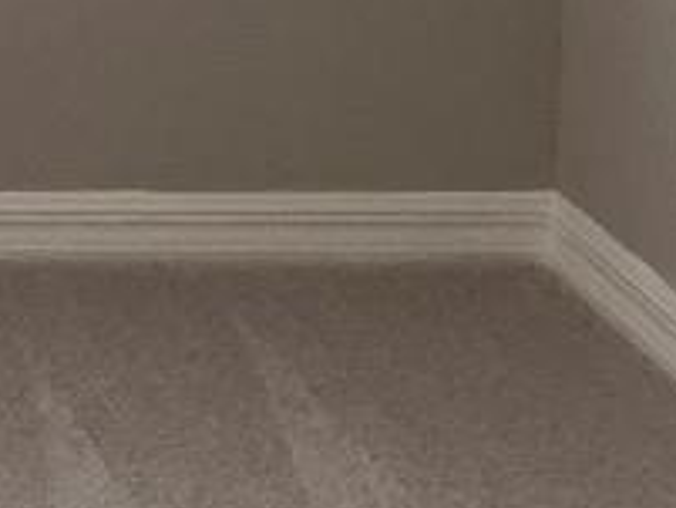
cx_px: -918
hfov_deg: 8.7
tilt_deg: -5.1
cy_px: -733
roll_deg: +0.5
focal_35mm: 207
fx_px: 4045
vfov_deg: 6.8
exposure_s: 1/120
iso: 80
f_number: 1.8
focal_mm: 4.25
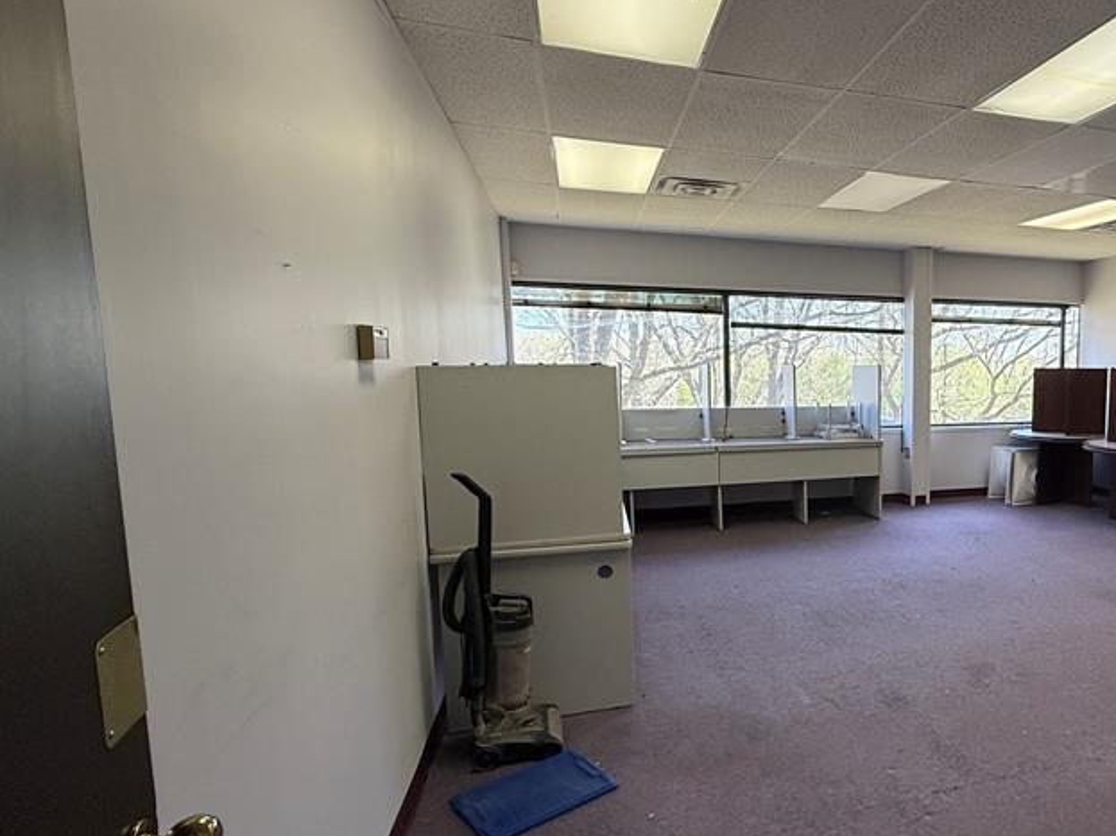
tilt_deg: -6.3
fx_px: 741
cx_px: 874
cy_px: 453
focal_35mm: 23
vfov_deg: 58.8
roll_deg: -0.8
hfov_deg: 67.8
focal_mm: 2.22
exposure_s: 1/120
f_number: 2.2
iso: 160
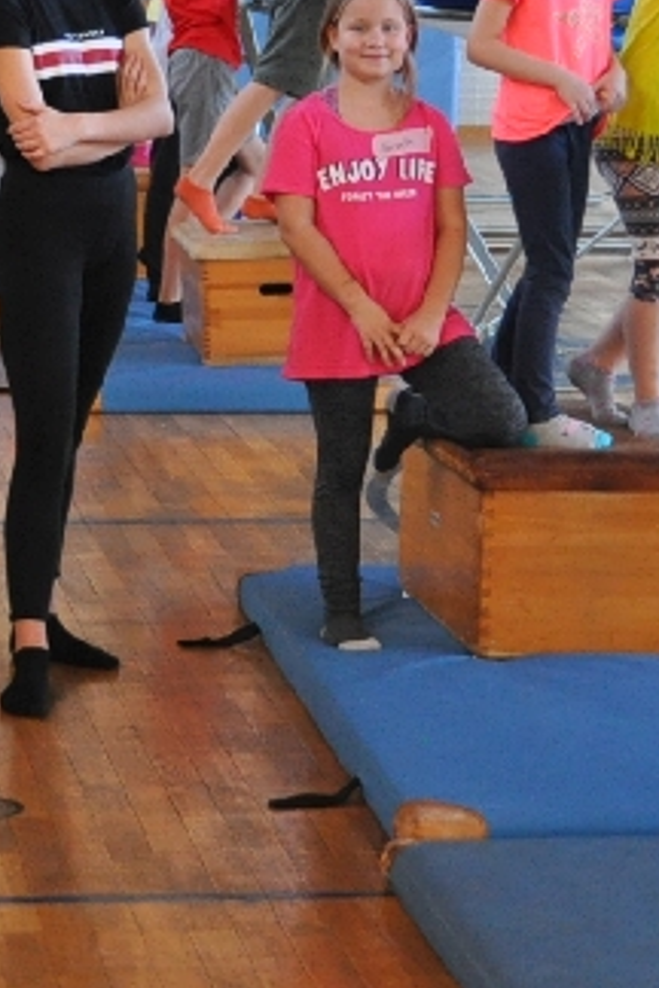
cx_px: 82
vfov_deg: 17.5
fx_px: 3172
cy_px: 177
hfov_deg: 11.8
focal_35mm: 116
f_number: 4
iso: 1600
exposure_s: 1/100
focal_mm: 25
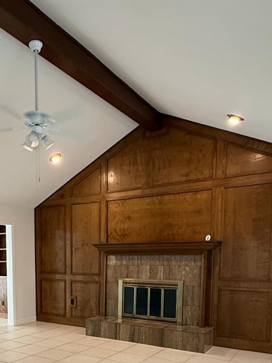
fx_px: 356
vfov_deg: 50.8
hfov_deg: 40.2
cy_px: 288
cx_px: 57
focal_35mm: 34
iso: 400
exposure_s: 1/60
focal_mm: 2.22
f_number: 2.2
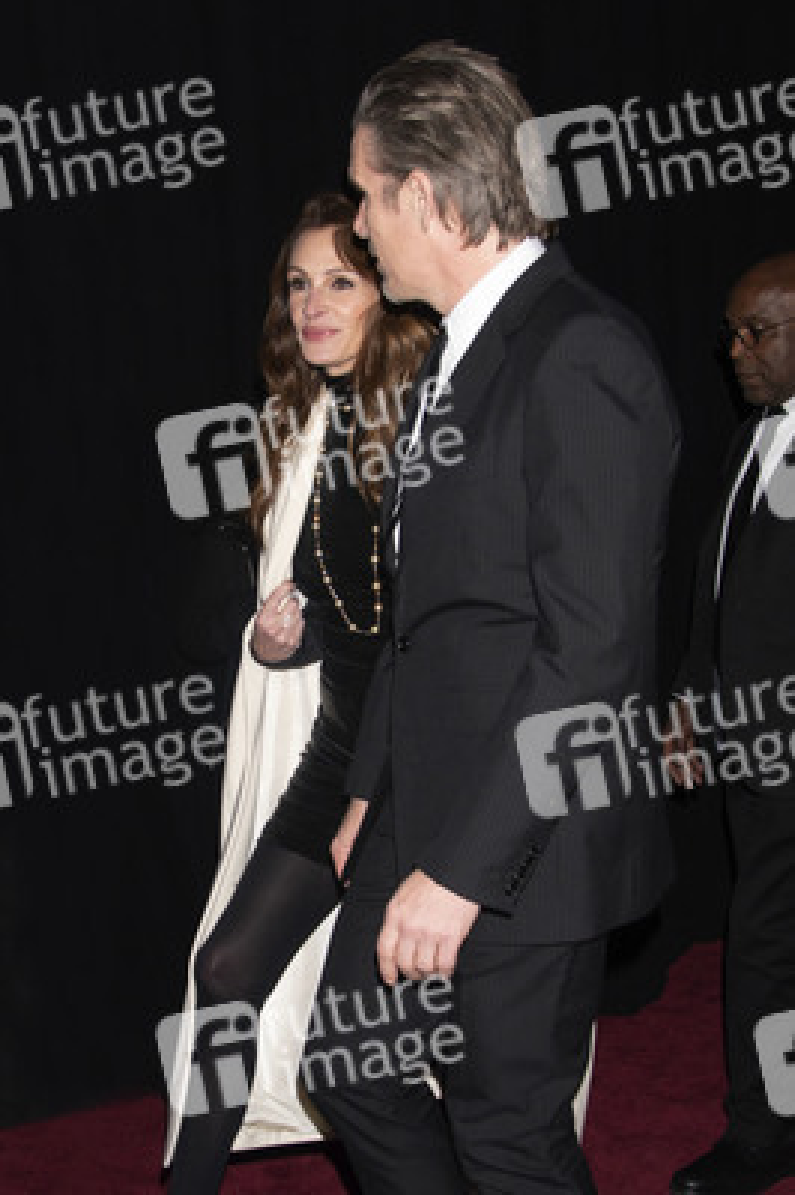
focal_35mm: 24
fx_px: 796
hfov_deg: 53.1
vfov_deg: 73.8
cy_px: 598
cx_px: 398
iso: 400
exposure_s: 1/200
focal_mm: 24
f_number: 5
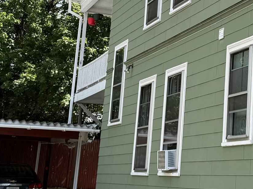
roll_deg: -2.6
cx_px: 231
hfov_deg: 21.3
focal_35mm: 90
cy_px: 38
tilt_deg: +12.8
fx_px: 658
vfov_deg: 16.3
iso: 80
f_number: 1.78
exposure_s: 1/1689
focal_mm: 6.76
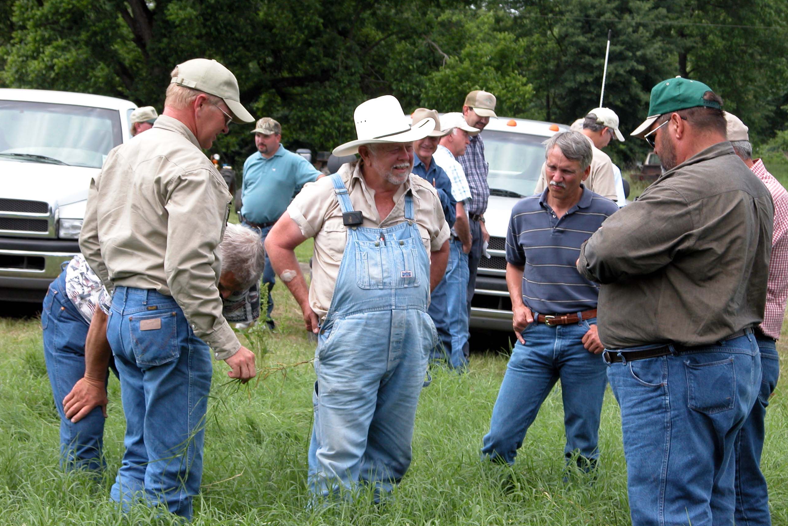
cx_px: 394
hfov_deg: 16.9
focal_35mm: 121
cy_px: 259
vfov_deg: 11.3
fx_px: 2648
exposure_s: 1/210
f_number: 4.7
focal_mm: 29.5
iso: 100
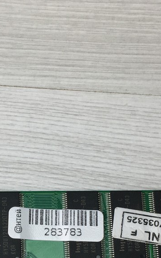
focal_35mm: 77
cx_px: 30
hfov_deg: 16.8
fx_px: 541
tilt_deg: -77.0
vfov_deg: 26.1
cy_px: 220
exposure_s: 1/100
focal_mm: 4.15
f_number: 2.2
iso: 25
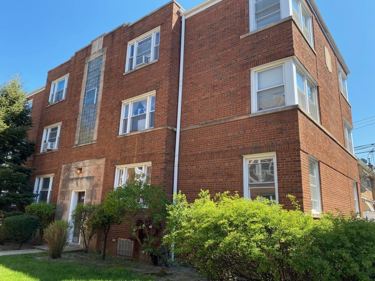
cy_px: 140
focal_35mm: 26
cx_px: 188
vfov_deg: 53.1
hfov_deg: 67.3
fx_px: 282
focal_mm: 4.25
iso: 32
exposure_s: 1/648
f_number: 1.8
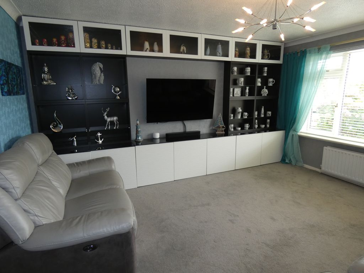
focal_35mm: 20
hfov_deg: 81.7
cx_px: 182
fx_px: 210
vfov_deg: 66.0
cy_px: 136
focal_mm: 3.6
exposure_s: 1/60
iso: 160
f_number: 2.8
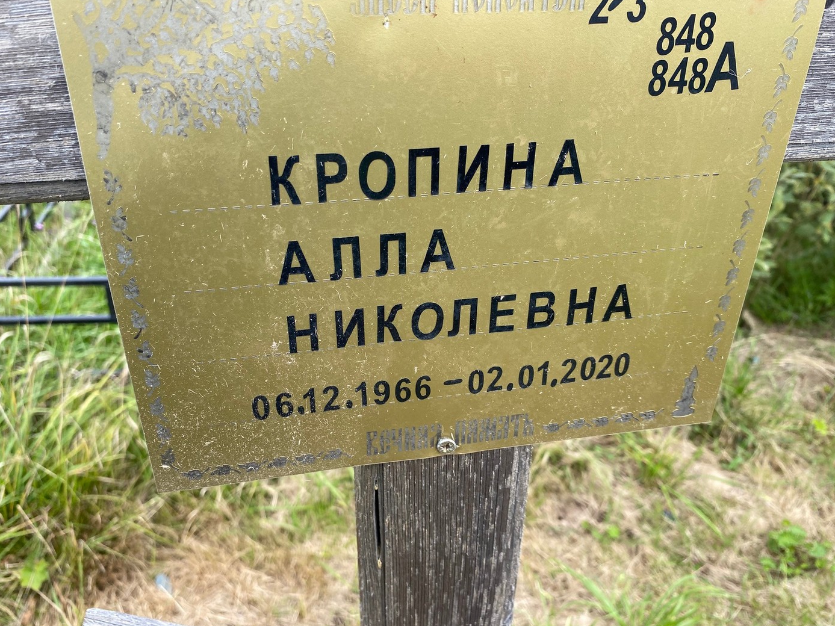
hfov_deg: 65.3
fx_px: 651
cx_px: 403
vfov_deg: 51.3
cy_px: 314
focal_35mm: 27
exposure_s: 1/481
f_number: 1.8
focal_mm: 4.25
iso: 32
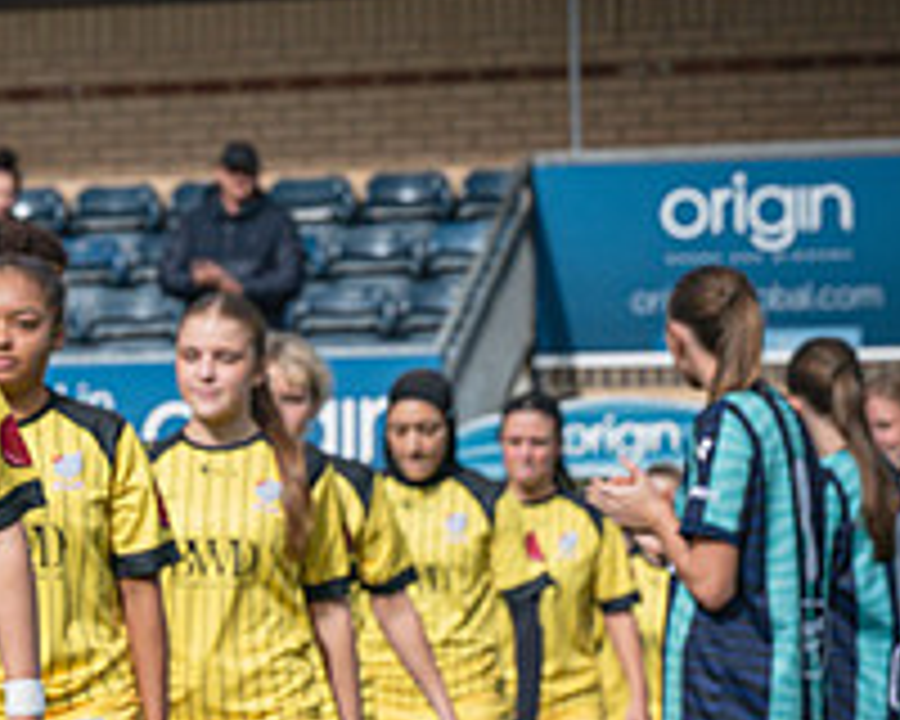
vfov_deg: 6.7
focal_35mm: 229
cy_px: 768
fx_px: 6100
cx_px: -432
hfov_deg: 8.3
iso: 400
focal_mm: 70
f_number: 5
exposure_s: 1/3200
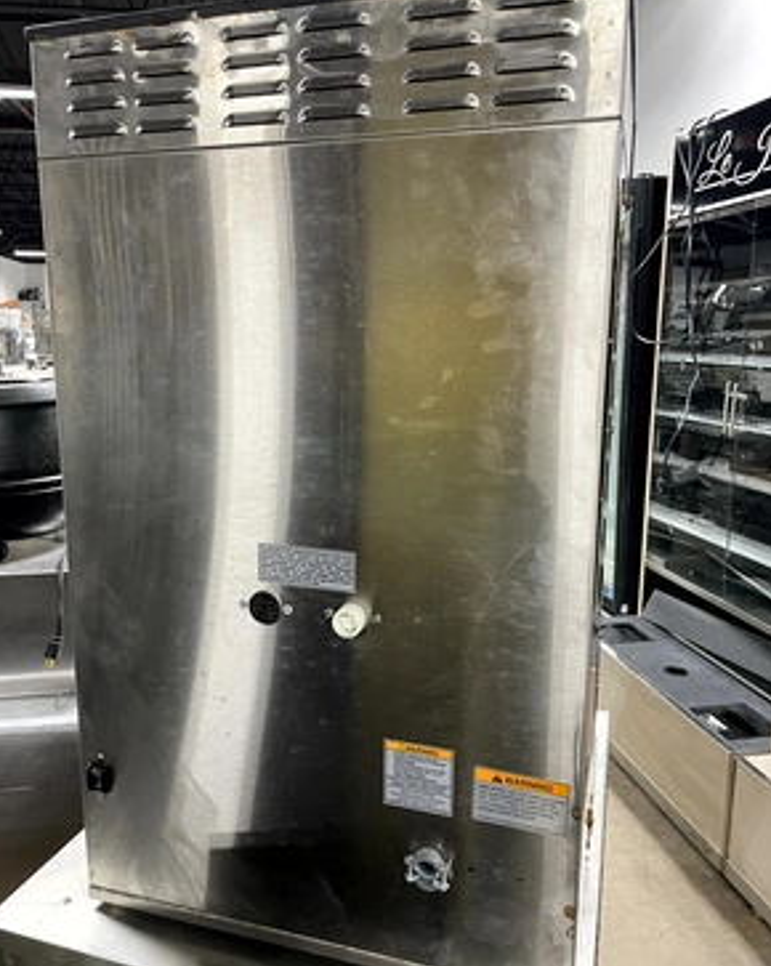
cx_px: 378
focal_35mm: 28
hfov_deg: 51.5
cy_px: 476
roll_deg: -1.9
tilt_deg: -10.1
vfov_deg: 62.2
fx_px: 799
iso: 200
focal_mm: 4.2
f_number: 1.6
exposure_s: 1/60
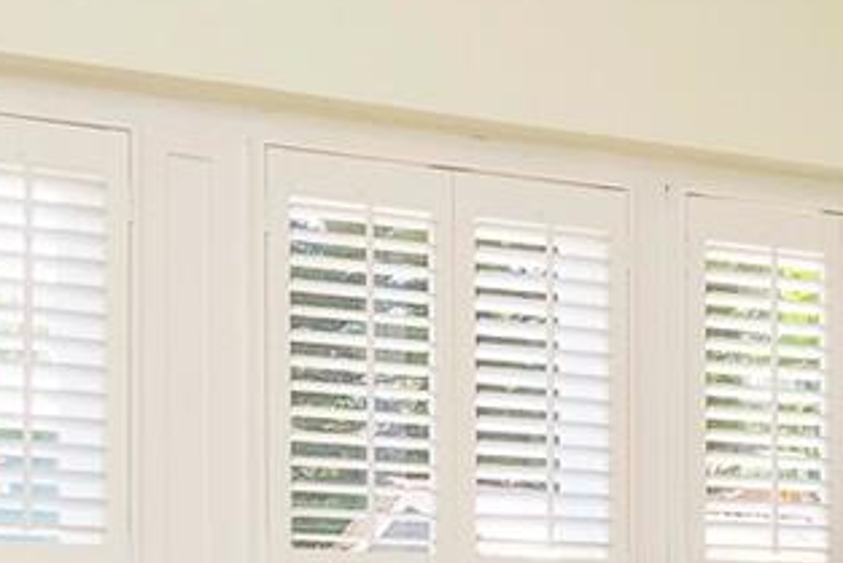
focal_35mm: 100
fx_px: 2332
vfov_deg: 13.3
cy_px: 708
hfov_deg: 20.4
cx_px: 566
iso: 640
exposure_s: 1/200
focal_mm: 13
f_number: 9
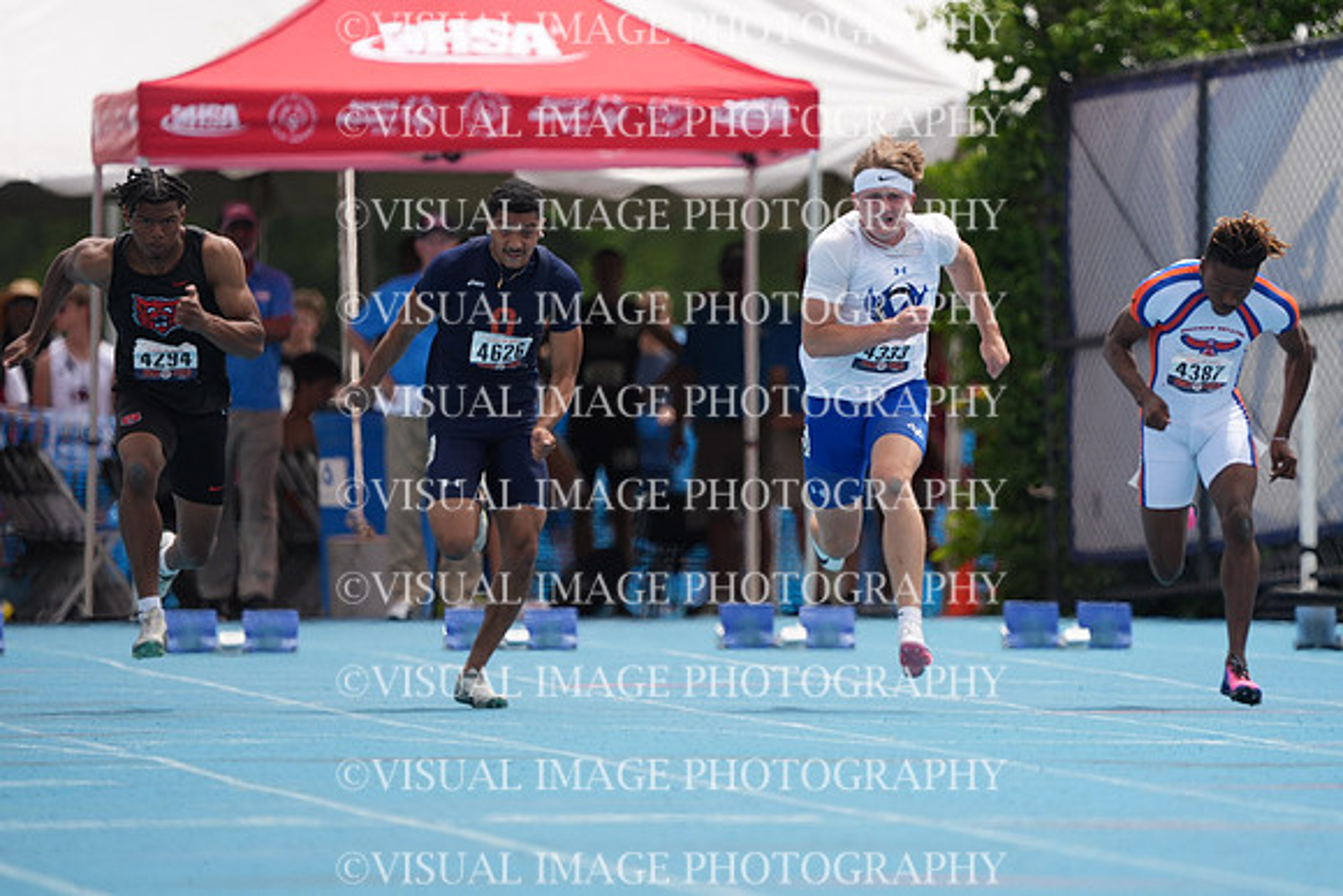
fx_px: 22388
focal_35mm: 600
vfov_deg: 2.3
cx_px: 672
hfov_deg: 3.4
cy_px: 448
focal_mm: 600
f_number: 6.3
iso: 500
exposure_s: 1/1600
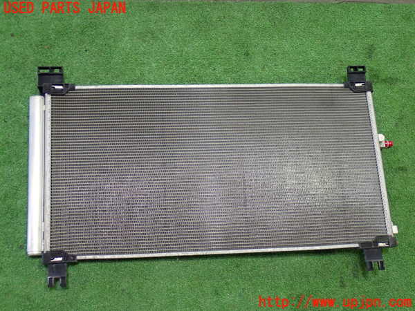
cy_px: 156
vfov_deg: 30.9
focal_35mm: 47
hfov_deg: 40.4
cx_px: 208
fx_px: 563
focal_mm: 8.4
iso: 640
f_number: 3.1
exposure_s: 1/50
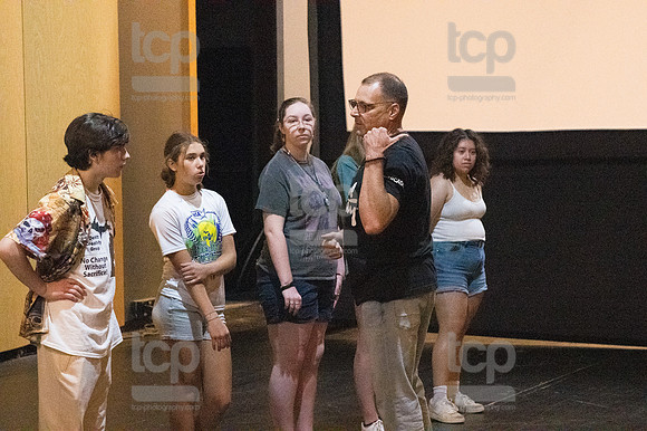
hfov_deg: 19.5
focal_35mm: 105
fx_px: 1886
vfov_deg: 13.0
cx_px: 324
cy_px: 216
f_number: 5.6
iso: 25600
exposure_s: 1/400
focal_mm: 70
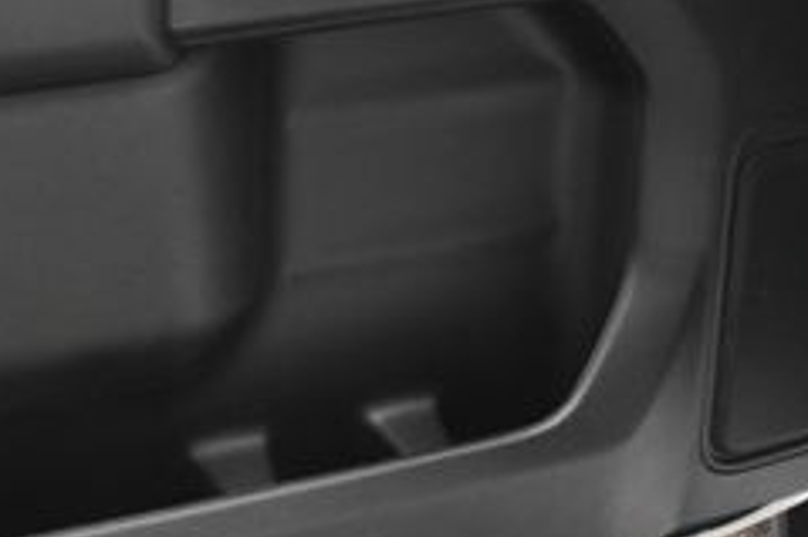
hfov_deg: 24.3
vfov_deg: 16.3
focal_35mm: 83
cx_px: 254
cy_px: 91
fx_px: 1862
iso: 1600
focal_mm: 31
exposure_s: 1/60
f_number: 7.1
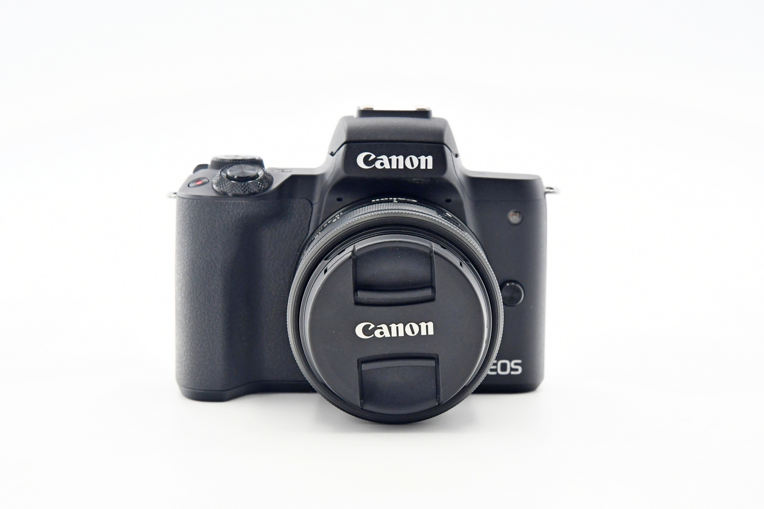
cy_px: 254
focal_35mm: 78
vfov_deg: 17.5
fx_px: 1655
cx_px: 382
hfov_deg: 26.0
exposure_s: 1/100
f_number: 8
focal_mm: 52
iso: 1250
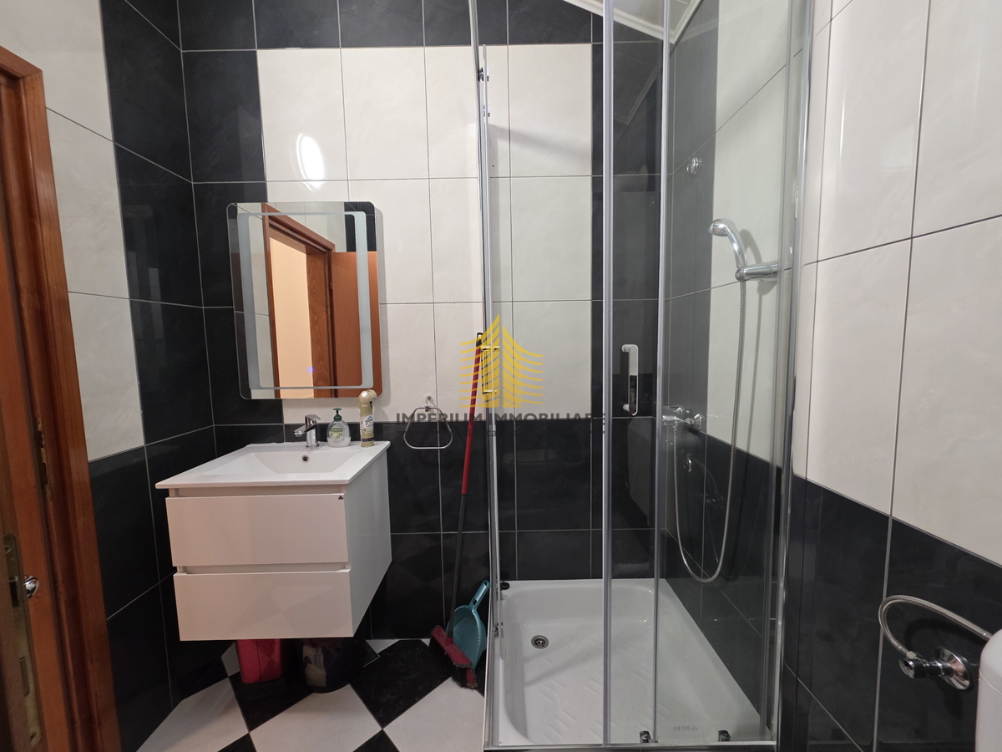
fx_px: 376
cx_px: 501
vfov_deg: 89.9
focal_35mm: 13
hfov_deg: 106.2
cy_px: 376
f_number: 1.9
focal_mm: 2.2
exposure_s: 1/100
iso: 250
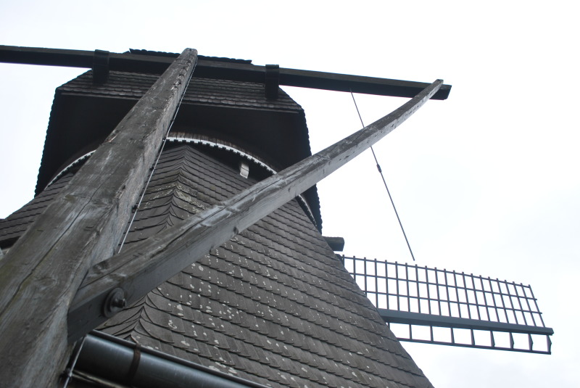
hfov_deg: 57.2
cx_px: 290
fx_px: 532
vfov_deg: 40.0
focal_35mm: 33
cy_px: 194
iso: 100
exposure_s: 1/160
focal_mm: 22
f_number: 6.3
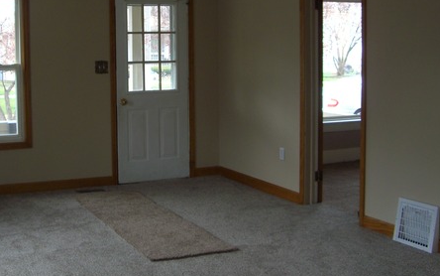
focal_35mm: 58
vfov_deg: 22.3
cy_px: 90
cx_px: 158
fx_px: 696
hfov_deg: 34.8
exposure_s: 1/100
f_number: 2.8
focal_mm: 7.9
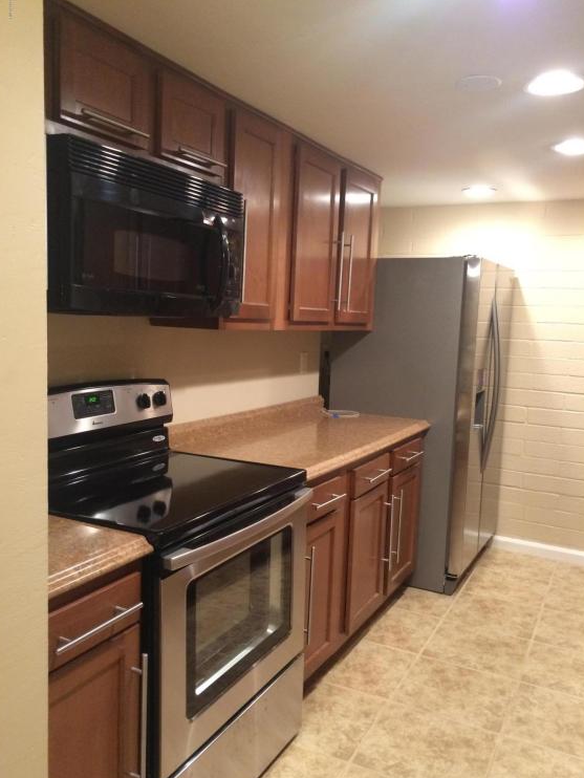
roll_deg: -0.9
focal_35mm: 30
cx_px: 294
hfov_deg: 46.8
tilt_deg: -8.8
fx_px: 674
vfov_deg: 59.9
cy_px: 402
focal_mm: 4.15
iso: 250
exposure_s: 1/30
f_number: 2.2
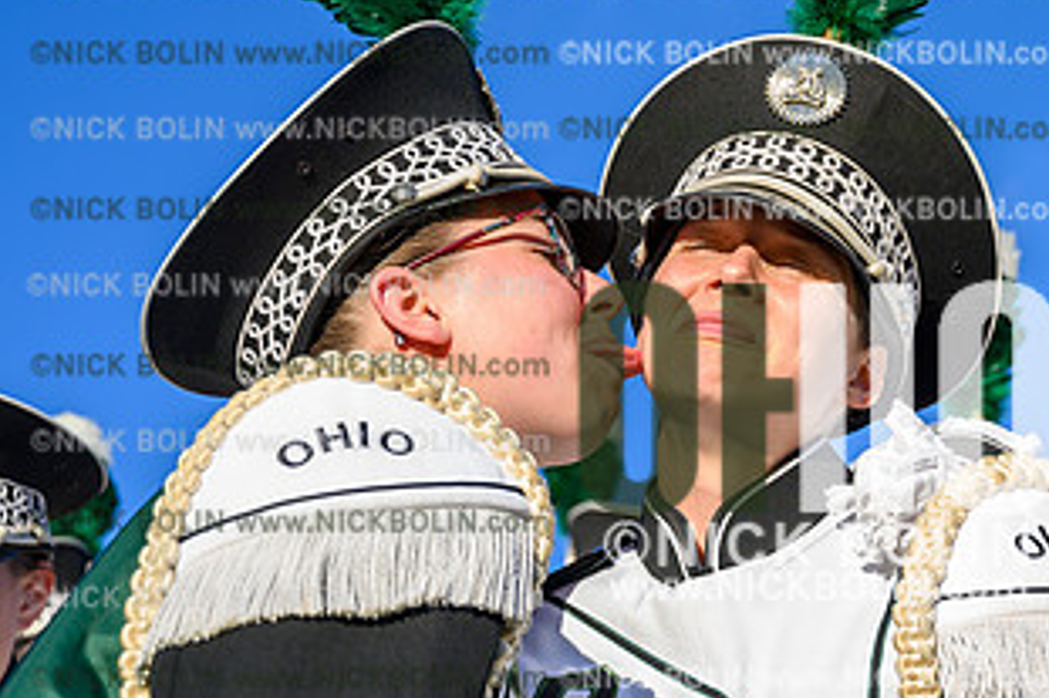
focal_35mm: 95
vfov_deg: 14.4
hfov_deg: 21.2
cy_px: 442
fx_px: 2767
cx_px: 816
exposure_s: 1/640
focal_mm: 51
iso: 125
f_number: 4
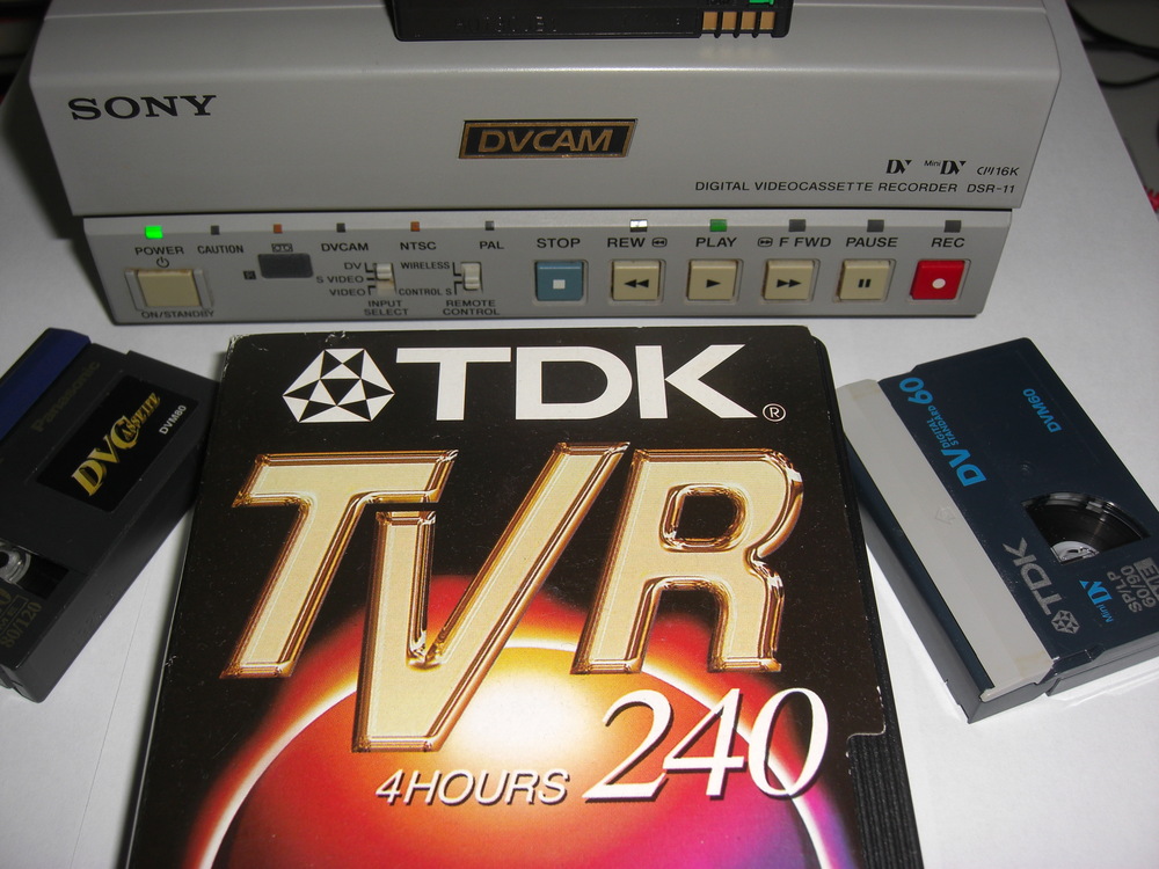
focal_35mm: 38
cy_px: 434
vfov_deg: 37.7
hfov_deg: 49.0
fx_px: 1272
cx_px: 580
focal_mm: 7.9
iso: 80
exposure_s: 1/60
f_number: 4
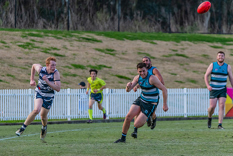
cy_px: 86
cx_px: 114
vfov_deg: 3.3
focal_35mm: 411
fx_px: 2660
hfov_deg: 5.0
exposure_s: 1/2000
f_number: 6
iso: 2000
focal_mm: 350
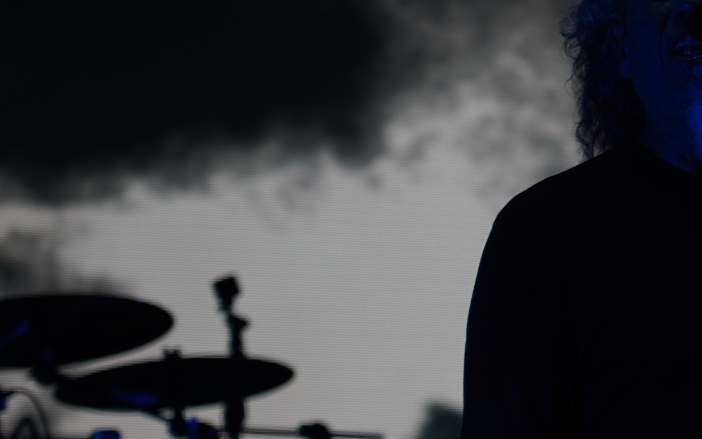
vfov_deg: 4.5
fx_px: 5643
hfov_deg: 7.1
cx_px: 782
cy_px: 251
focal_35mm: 295
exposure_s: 1/160
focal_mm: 105
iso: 100
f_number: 4.5
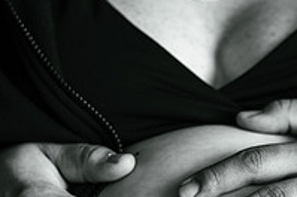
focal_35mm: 146
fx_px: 1203
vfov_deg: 9.2
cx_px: 269
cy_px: 246
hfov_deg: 13.9
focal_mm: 50
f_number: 2.5
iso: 200
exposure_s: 1/160
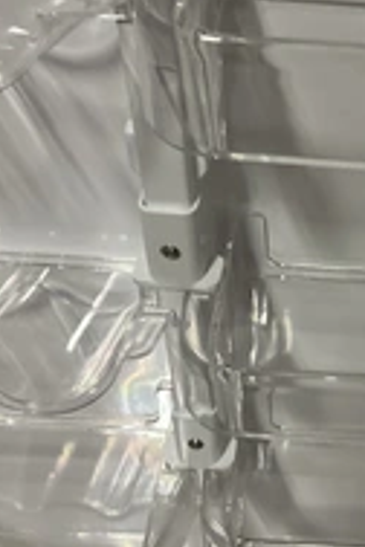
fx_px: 973
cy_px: 217
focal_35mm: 64
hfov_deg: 20.3
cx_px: 397
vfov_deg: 31.3
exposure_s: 1/40
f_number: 1.8
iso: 250
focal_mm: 3
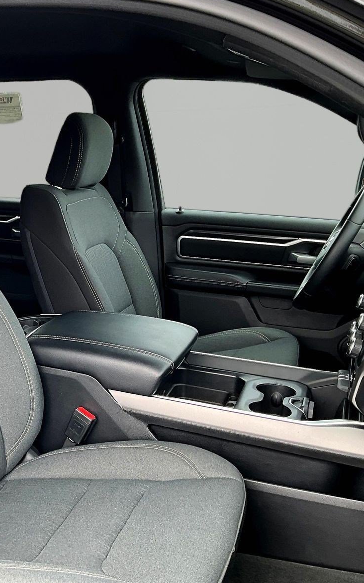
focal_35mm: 42
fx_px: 667
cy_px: 294
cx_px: 22
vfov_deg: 47.2
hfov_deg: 29.1
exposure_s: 1/142
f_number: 1.8
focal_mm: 3
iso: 20
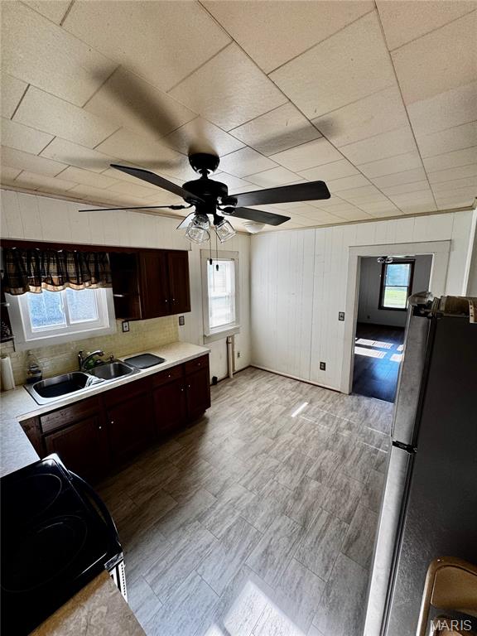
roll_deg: +1.8
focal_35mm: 14
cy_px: 318
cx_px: 238
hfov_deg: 85.7
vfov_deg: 102.1
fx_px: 257
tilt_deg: -10.9
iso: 80
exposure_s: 1/99
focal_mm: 2.22
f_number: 2.2
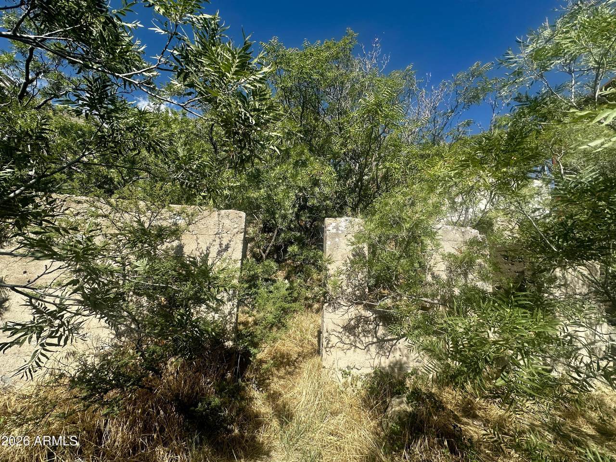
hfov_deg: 102.1
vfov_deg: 85.7
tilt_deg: +11.1
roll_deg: -2.3
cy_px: 231
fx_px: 249
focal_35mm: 14
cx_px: 308
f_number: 2.2
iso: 40
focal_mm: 2.22
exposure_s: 1/1453
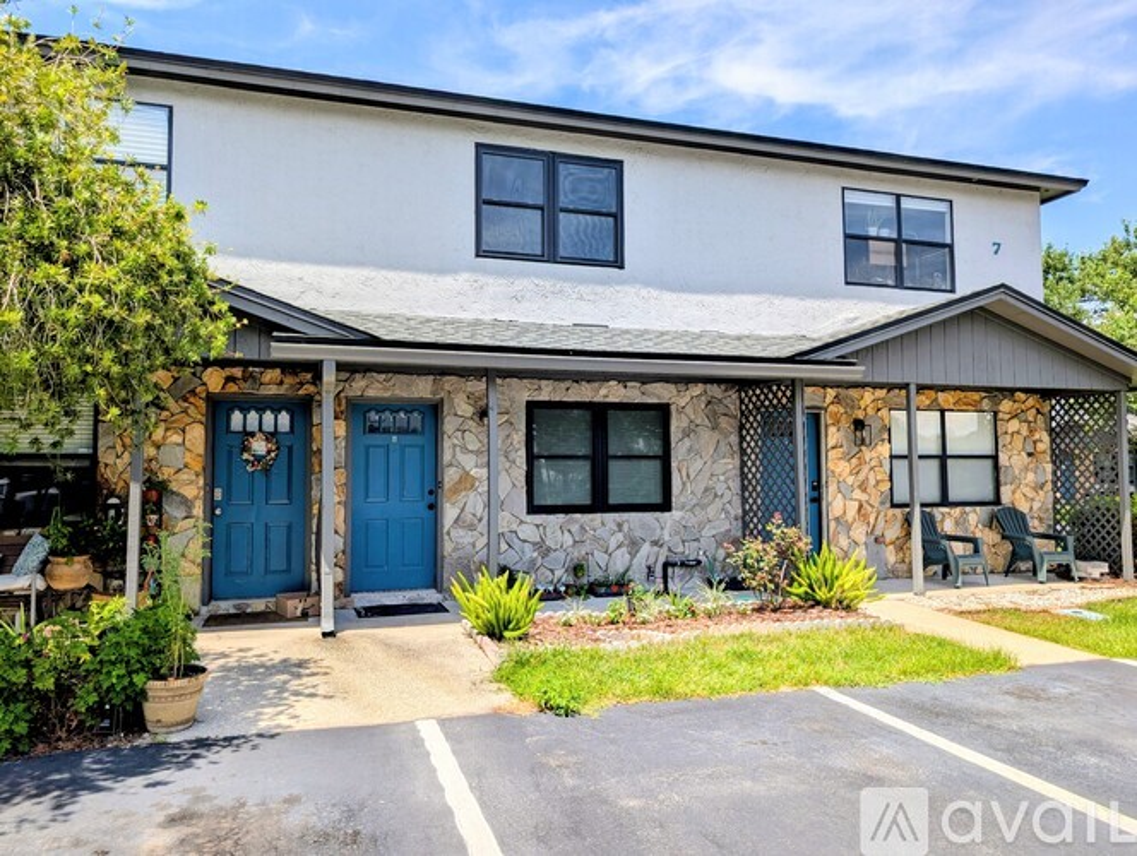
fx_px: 789
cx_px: 568
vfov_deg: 56.9
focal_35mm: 24
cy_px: 428
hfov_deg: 71.5
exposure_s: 1/1346
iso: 19
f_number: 1.68
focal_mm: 6.9
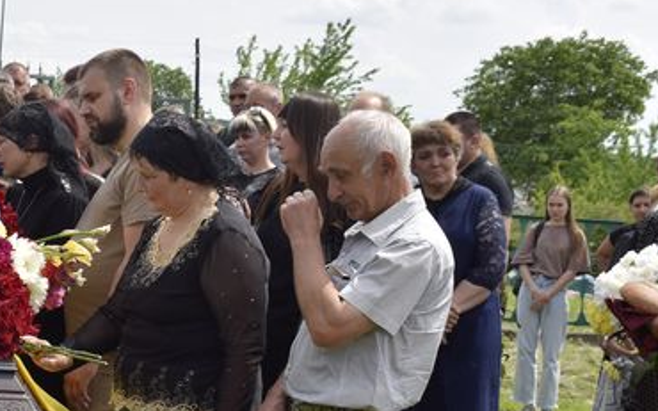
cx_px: 2
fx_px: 1667
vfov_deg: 14.0
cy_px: 294
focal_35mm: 93
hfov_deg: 21.5
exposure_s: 1/200
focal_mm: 30
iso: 100
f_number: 9
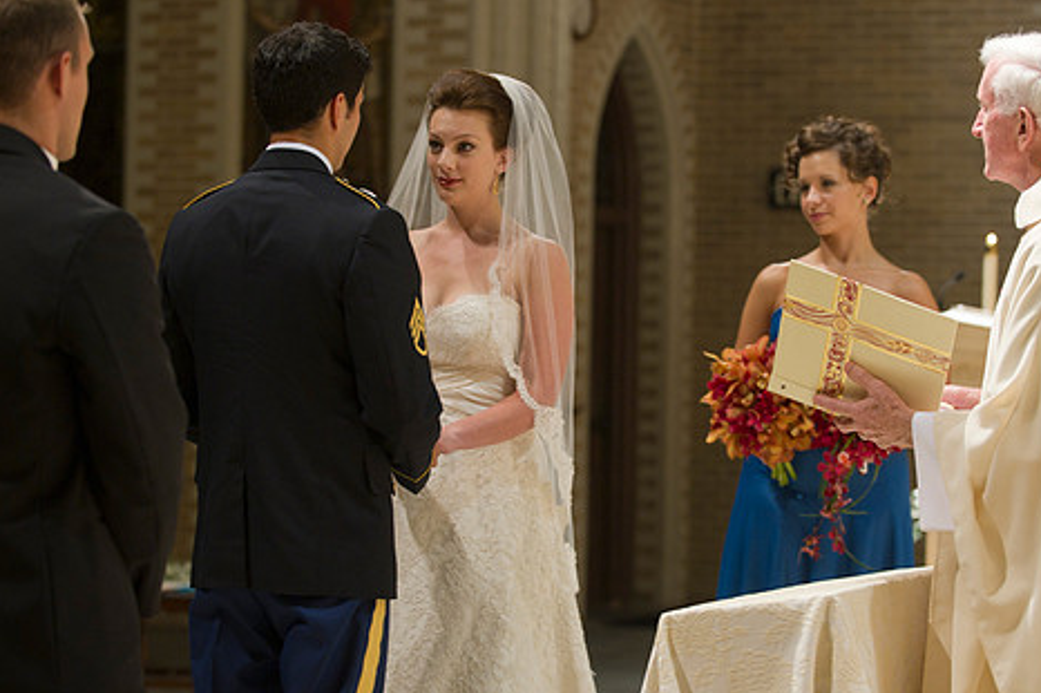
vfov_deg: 12.8
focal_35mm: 107
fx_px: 3092
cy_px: 358
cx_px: 556
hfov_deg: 19.1
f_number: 2.8
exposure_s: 1/60
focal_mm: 86
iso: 800
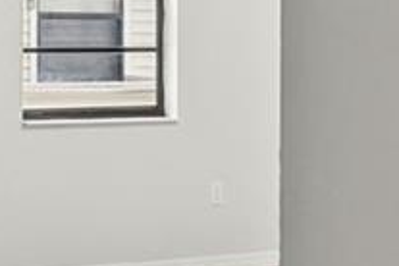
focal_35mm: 116
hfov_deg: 16.9
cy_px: 133
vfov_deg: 11.8
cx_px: -73
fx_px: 1286
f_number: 7.1
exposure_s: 1/6
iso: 100
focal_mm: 10
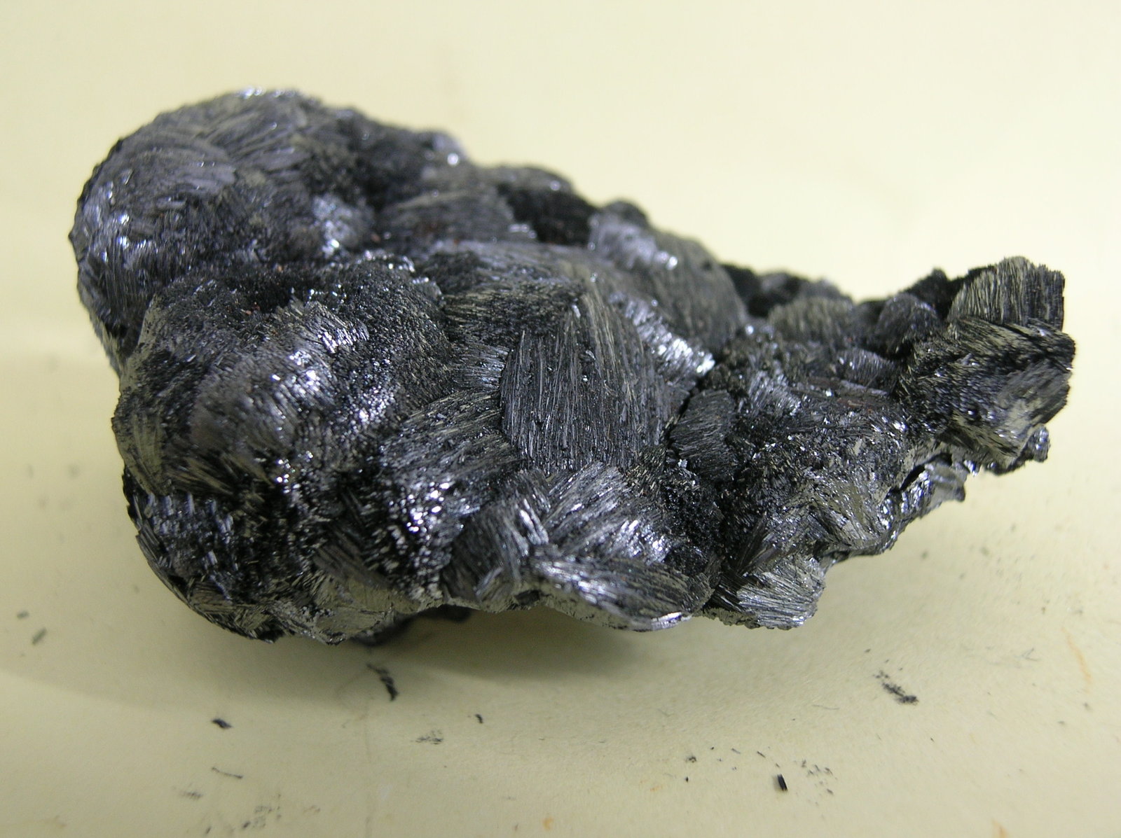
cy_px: 419
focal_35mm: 52
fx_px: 1682
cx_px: 560
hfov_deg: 36.9
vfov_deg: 28.0
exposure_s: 1/38.5
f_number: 3
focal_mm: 8.7
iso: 50
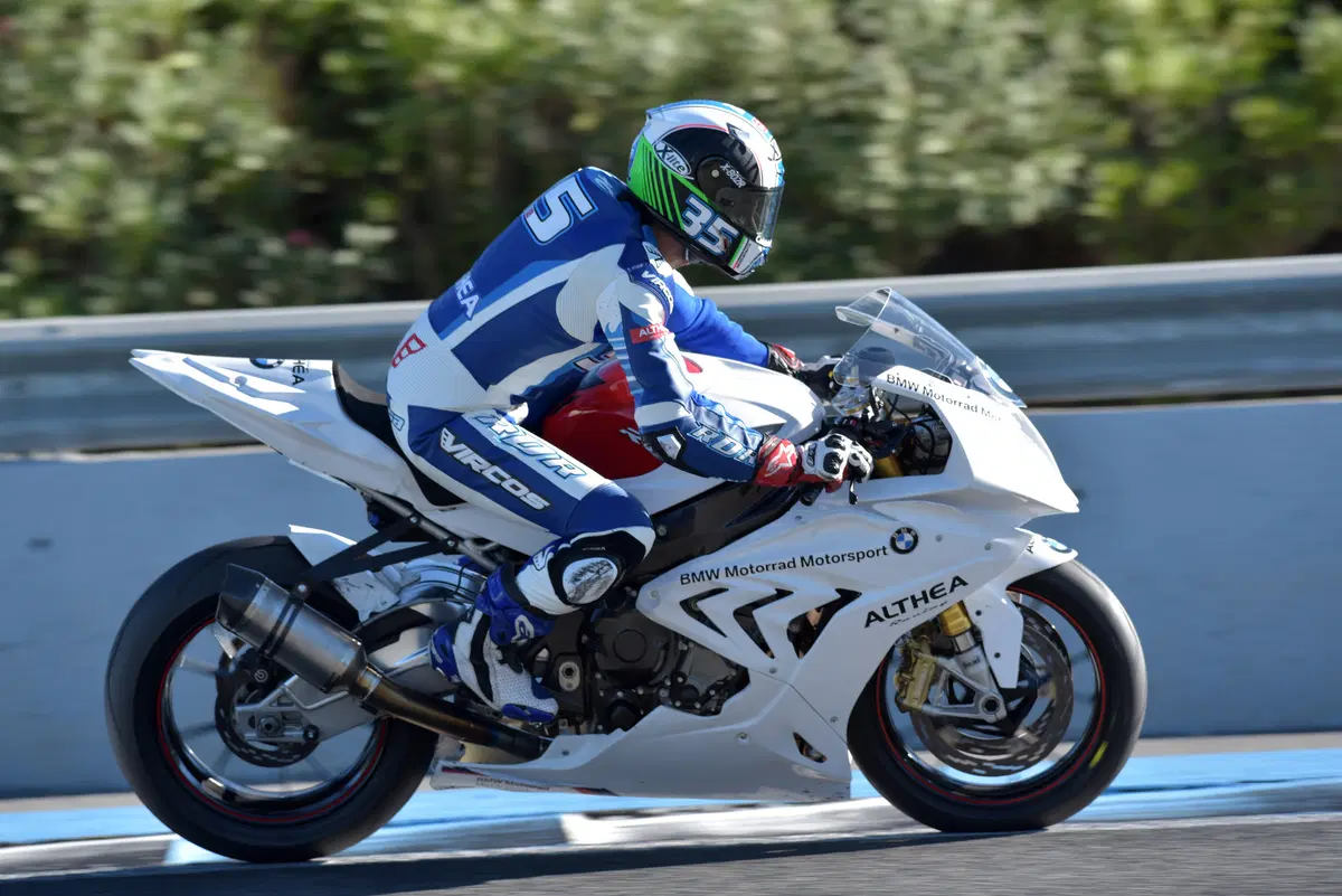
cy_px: 448
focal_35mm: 300
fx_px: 11187
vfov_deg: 4.6
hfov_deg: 6.9
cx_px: 671
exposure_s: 1/1000
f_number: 8
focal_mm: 300
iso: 400
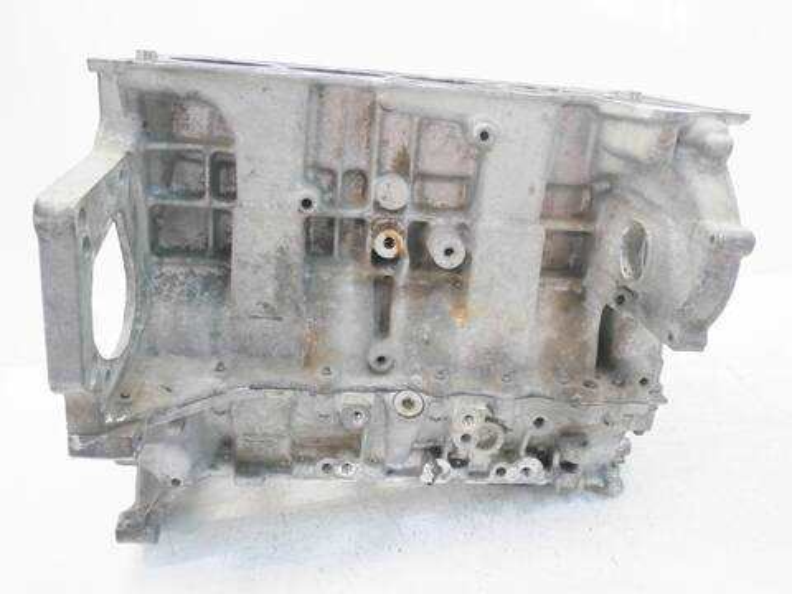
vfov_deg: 46.8
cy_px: 297
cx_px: 396
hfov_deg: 60.0
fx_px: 686
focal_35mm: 30
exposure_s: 1/60
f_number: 3.8
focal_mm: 15
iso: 640
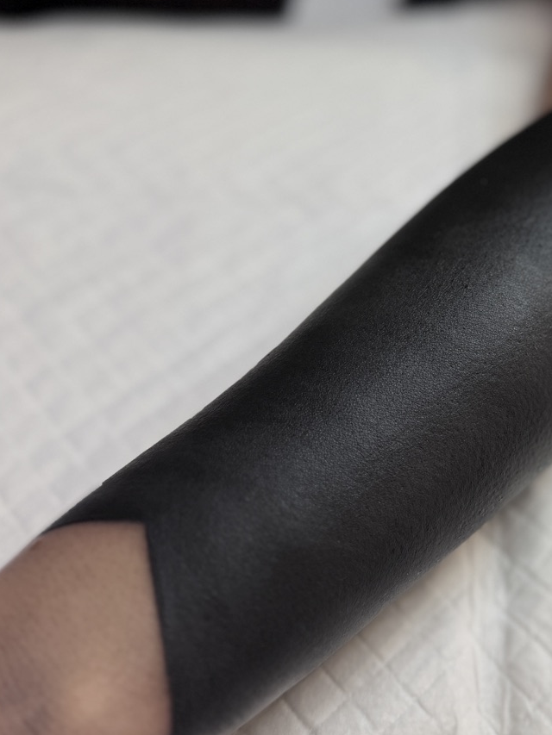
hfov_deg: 31.1
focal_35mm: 45
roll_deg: -5.7
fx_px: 957
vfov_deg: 41.7
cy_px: 270
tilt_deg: -40.6
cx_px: 467
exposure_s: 1/271
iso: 64
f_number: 1.78
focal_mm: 6.76
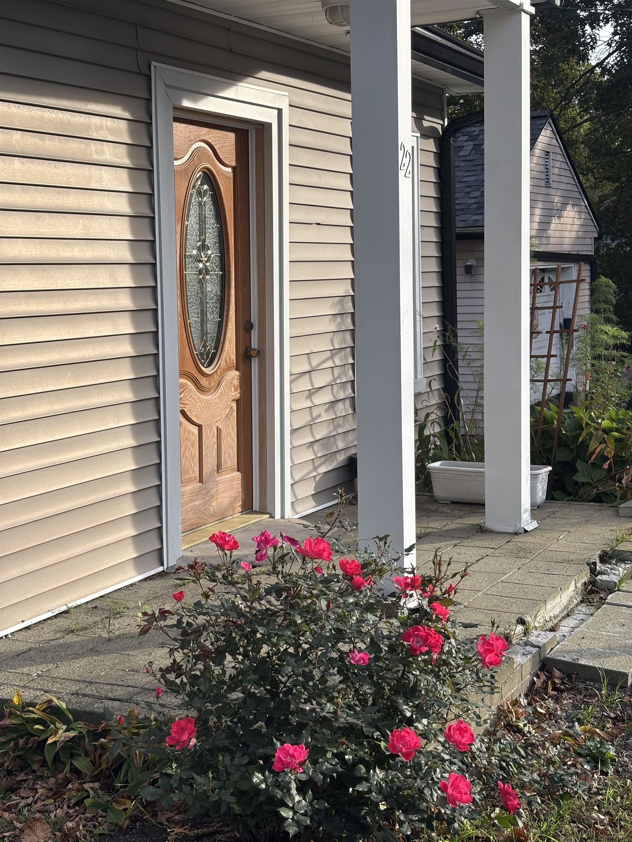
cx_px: 316
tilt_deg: -8.1
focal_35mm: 52
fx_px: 1266
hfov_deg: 28.0
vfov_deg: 36.8
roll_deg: +0.4
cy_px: 421
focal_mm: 5.96
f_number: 1.6
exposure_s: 1/716
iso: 32
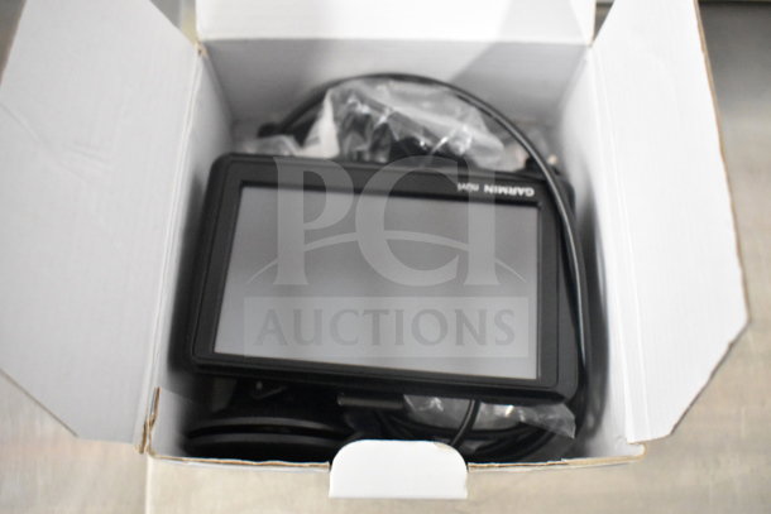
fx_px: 643
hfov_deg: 61.9
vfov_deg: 43.6
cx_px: 386
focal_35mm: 30
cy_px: 257
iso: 8000
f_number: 3.8
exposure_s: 1/30
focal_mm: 20
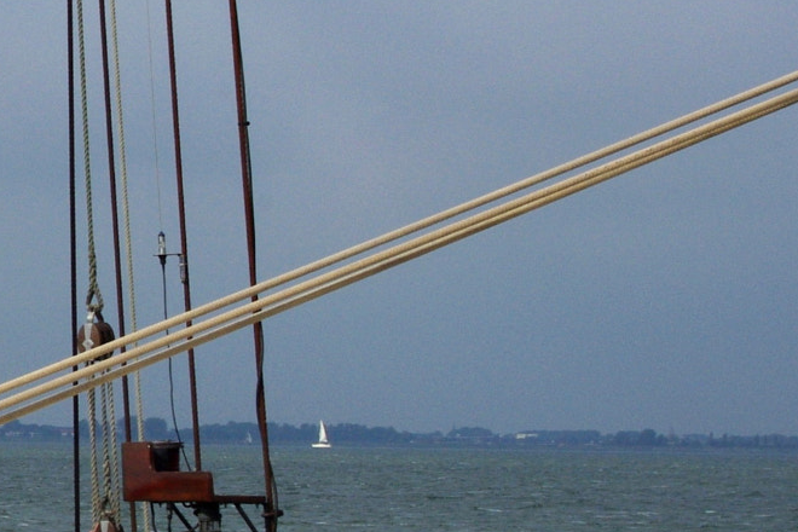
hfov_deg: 13.0
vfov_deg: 9.0
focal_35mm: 152
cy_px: 346
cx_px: -296
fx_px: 3369
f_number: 14
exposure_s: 1/500
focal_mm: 32.5
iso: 400
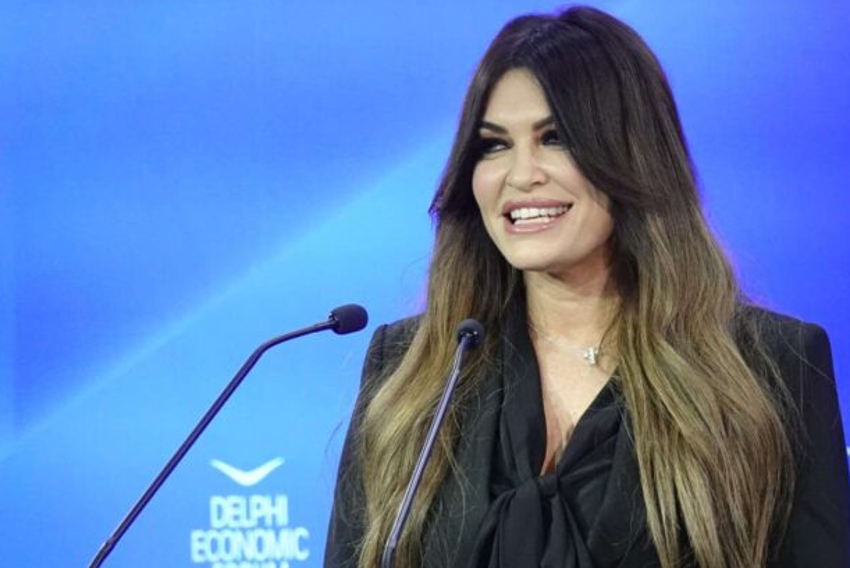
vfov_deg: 2.1
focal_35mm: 670
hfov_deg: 3.1
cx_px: 561
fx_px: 15826
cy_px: 406
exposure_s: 1/250
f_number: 4.5
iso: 1600
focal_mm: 146.76
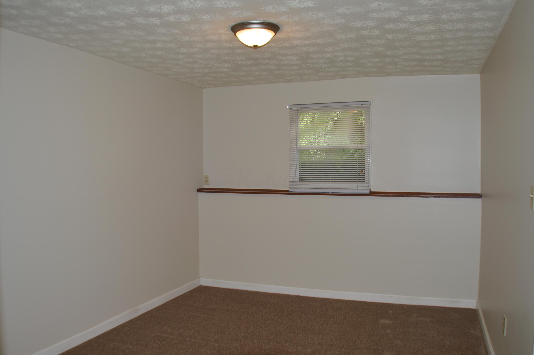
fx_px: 578
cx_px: 267
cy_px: 178
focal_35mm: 39
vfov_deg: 34.1
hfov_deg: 49.6
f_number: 4
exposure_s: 1/60
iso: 100
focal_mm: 26
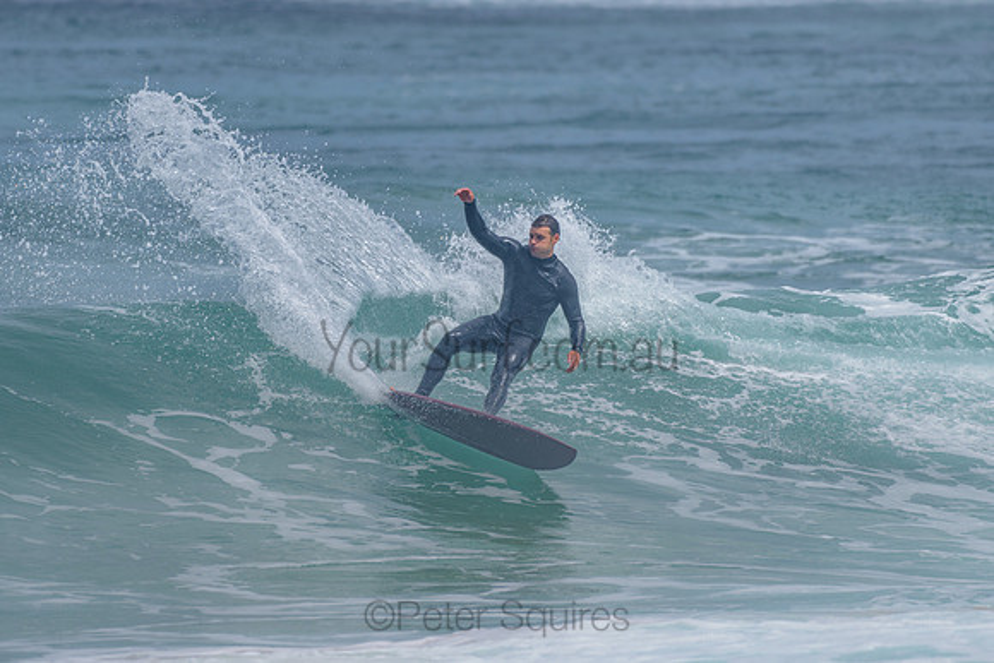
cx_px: 446
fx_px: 16921
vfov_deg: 2.2
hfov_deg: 3.4
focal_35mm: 613
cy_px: 257
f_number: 5.6
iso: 200
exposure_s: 1/2000
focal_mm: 500
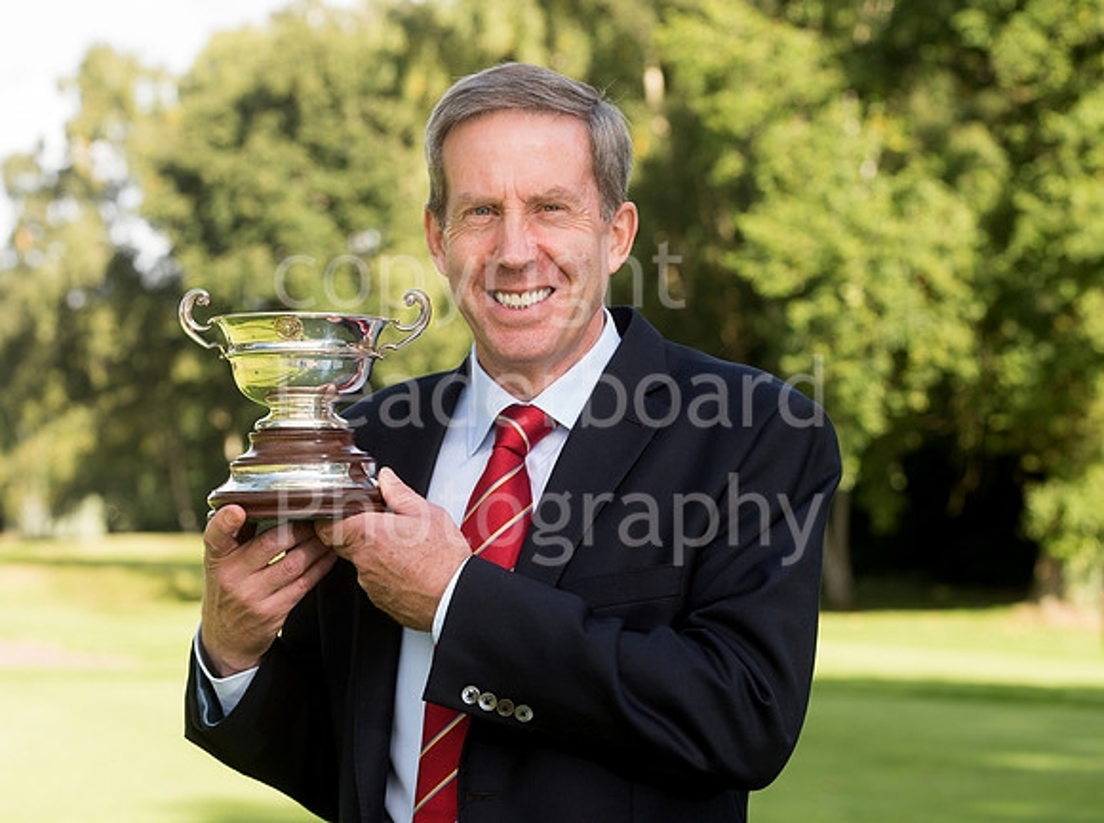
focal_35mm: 120
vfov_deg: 12.3
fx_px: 3810
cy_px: 341
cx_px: 476
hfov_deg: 16.5
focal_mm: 95
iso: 200
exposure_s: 1/200
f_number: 6.3
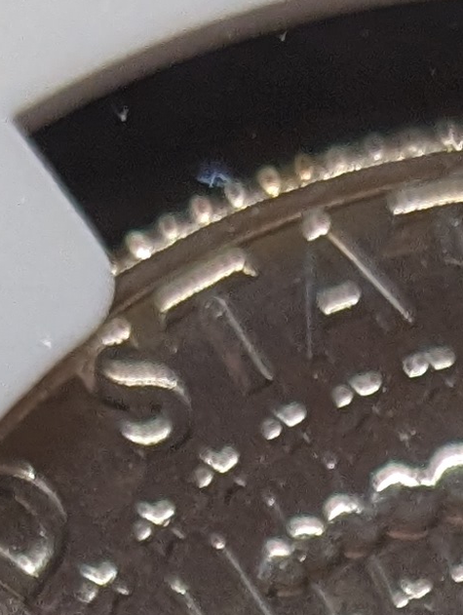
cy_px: 1423
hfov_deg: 4.7
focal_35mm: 317
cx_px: 582
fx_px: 5640
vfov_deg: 6.0
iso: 69
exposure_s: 1/91.7
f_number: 1.68
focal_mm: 6.9
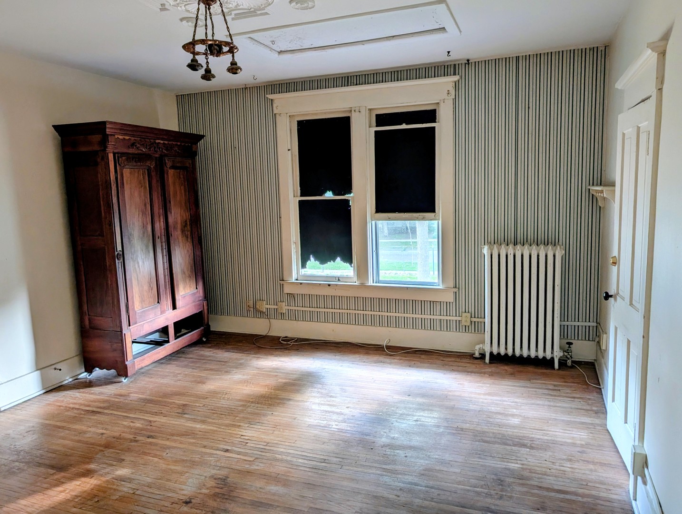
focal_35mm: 24
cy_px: 257
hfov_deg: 71.5
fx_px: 474
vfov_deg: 56.9
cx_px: 341
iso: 25
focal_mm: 6.9
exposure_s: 1/40
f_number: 1.68
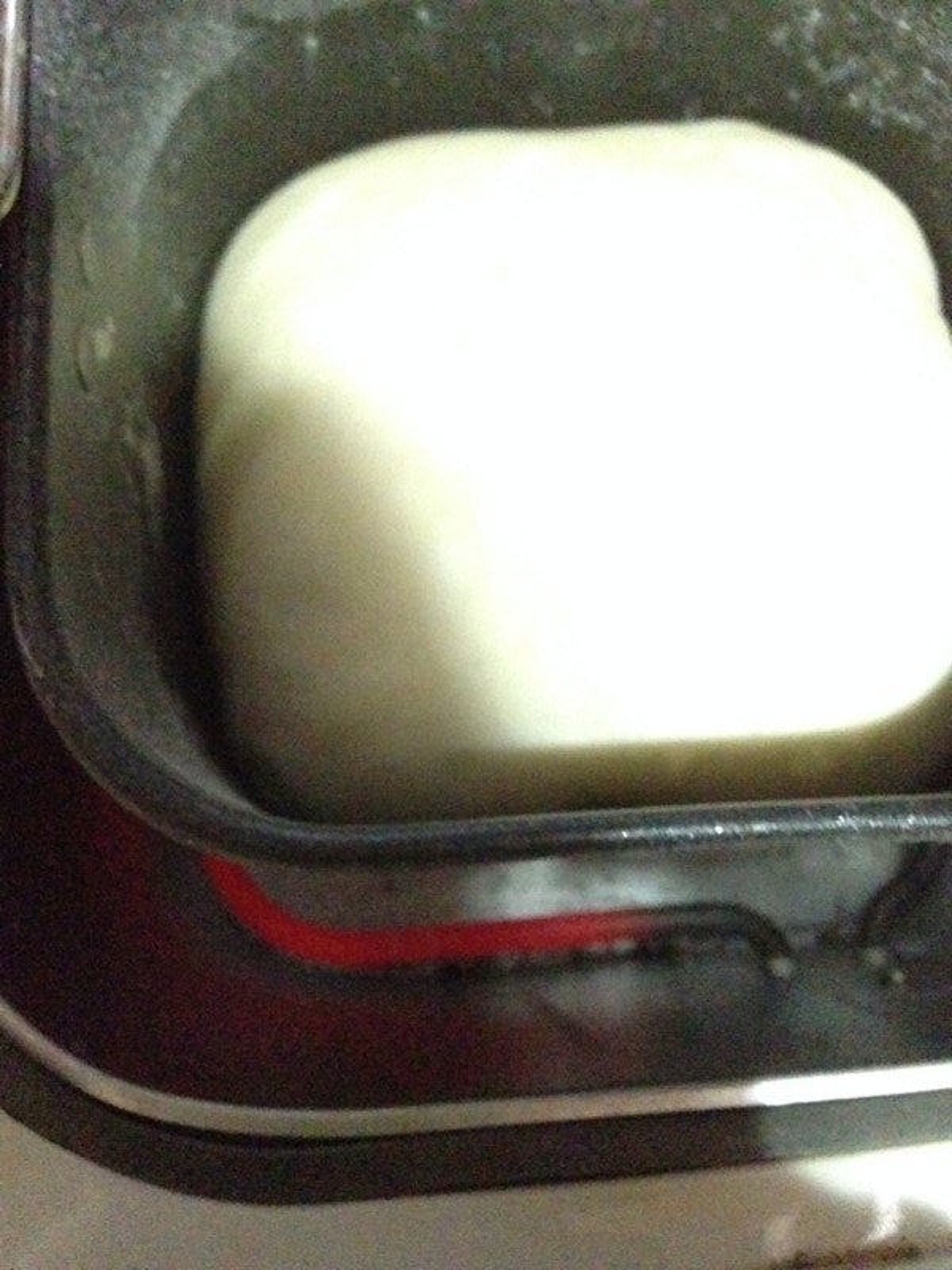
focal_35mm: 66
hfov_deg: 22.3
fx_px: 2420
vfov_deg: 29.4
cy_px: 635
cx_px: 476
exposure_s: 1/15
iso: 3200
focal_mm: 4.12
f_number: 2.4
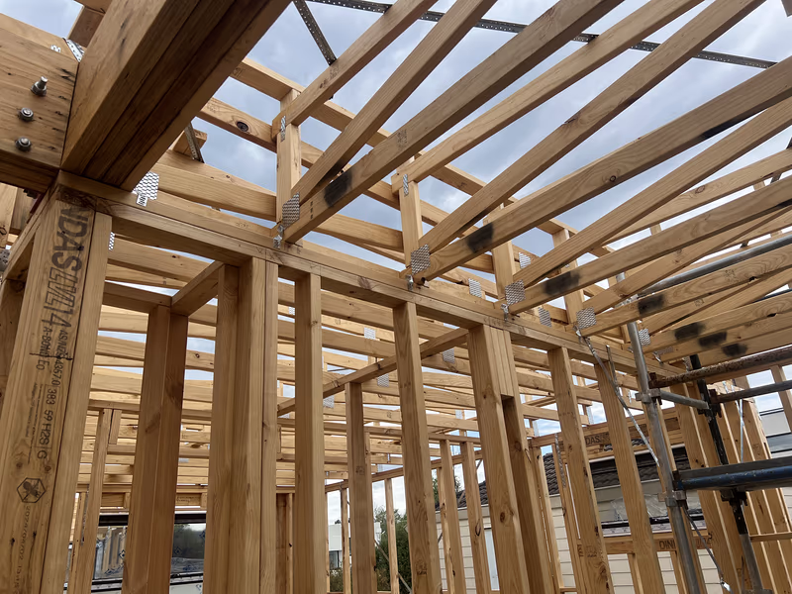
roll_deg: +4.1
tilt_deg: +21.6
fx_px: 595
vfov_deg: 53.1
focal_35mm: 26
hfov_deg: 67.3
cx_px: 396
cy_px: 297
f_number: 1.5
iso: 50
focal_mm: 5.7
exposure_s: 1/1377
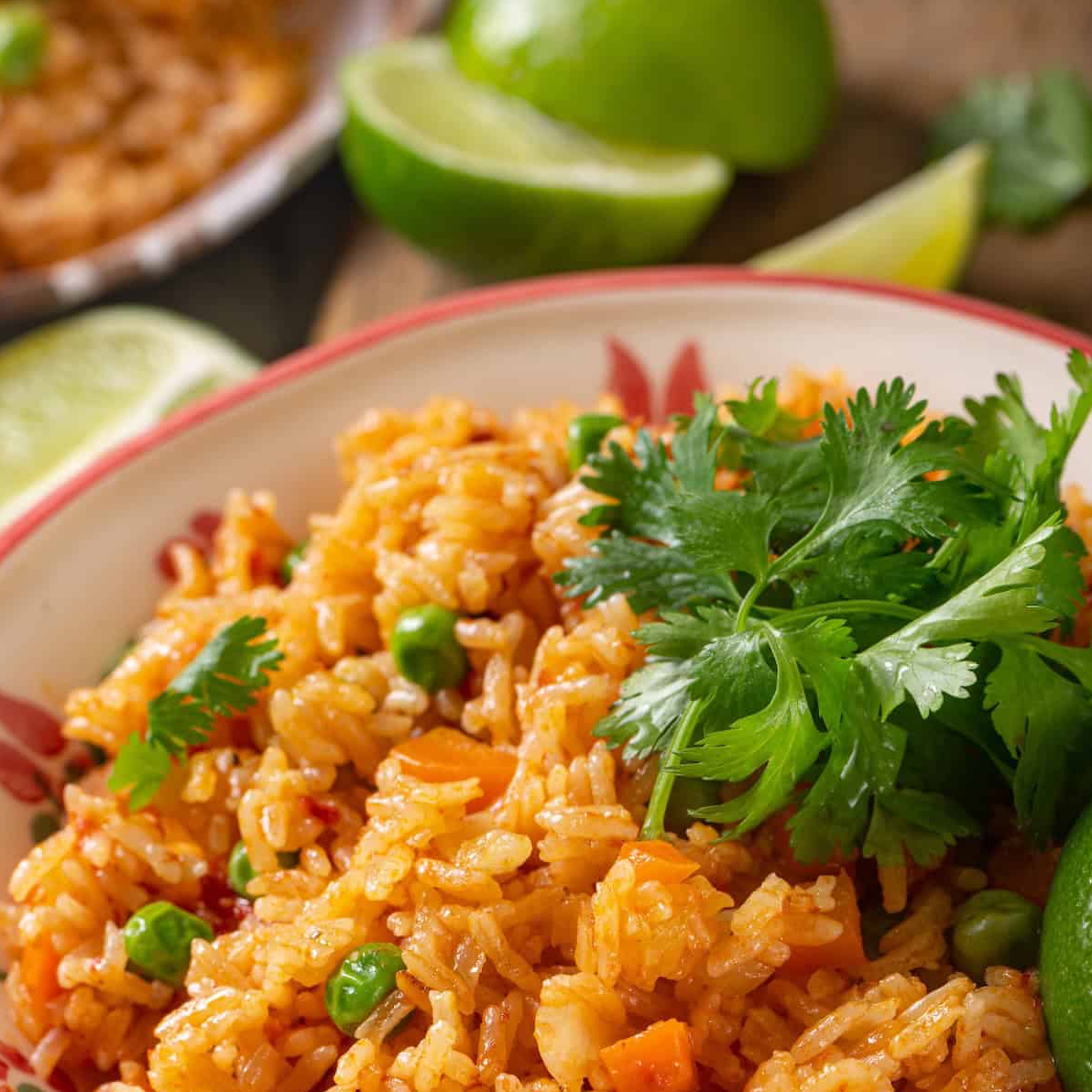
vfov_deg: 12.9
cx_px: 548
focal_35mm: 135
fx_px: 4818
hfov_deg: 12.9
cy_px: 824
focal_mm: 105
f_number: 13
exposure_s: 1/160
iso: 100
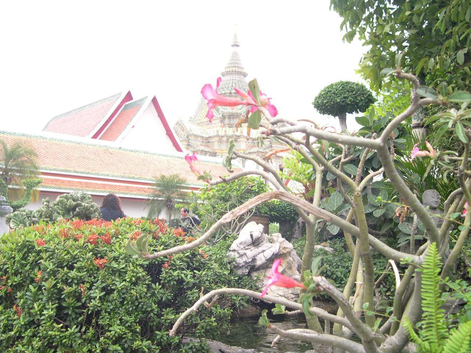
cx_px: 236
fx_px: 517
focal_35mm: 38
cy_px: 176
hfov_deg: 49.0
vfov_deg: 37.7
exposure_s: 1/500
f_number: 2.8
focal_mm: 8
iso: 200
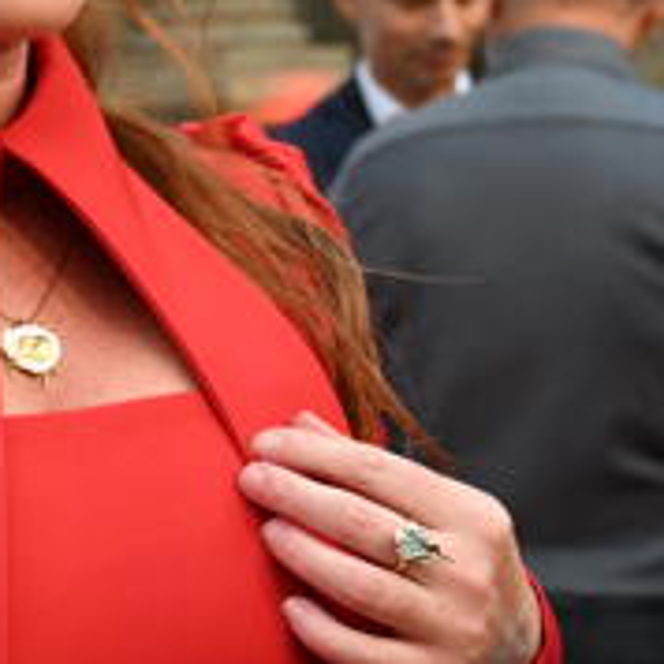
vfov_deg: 15.5
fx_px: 2431
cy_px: 160
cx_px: -257
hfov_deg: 14.7
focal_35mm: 112
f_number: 4.5
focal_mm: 34
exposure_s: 1/800
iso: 1600
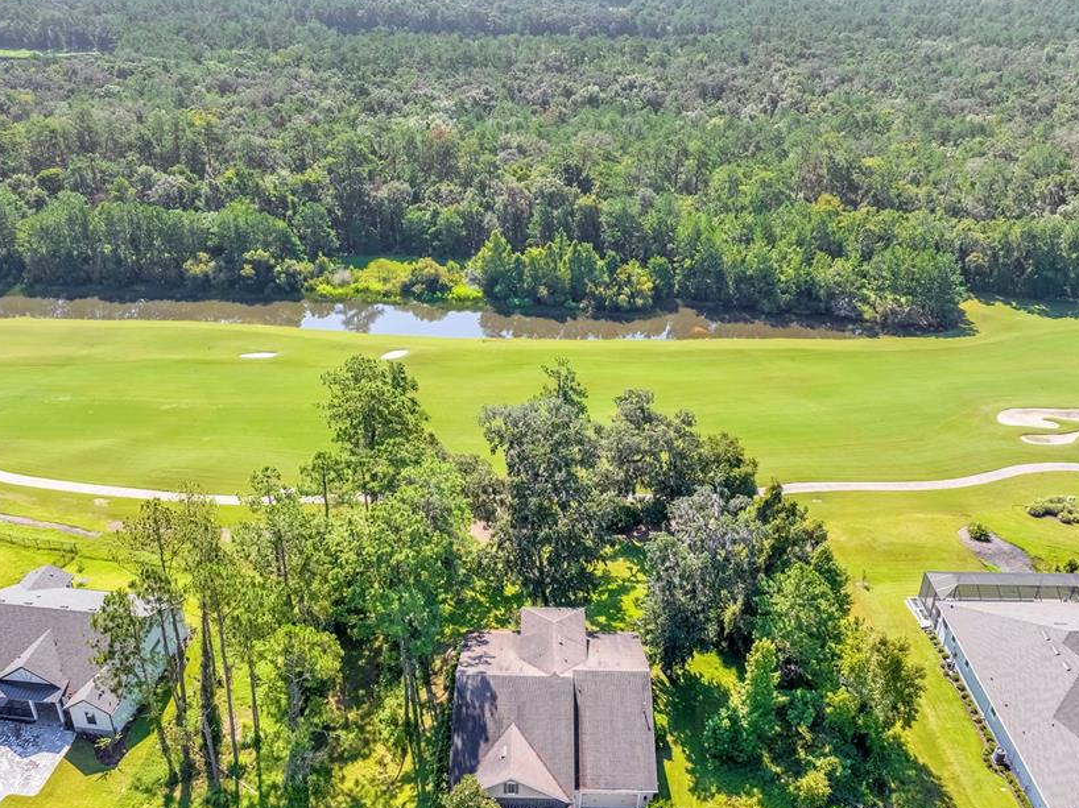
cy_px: 424
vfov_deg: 46.8
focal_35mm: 30
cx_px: 536
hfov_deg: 60.0
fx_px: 935
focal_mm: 12.29
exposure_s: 1/2000
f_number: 2.8
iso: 260
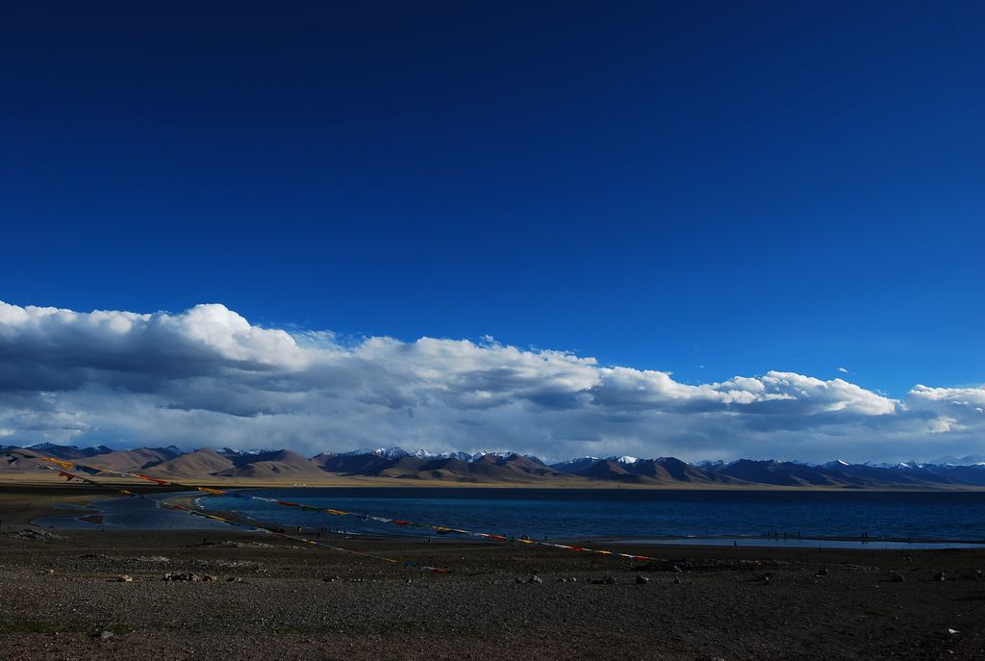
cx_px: 492
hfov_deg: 73.6
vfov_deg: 53.3
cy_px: 330
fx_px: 658
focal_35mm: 24
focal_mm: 16
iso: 100
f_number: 11
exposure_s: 1/160
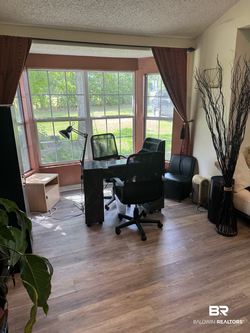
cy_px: 166
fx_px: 231
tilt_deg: -17.5
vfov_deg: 71.6
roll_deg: +3.4
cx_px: 125
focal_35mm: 24
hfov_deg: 56.8
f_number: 1.78
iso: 100
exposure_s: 1/120
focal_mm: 6.76
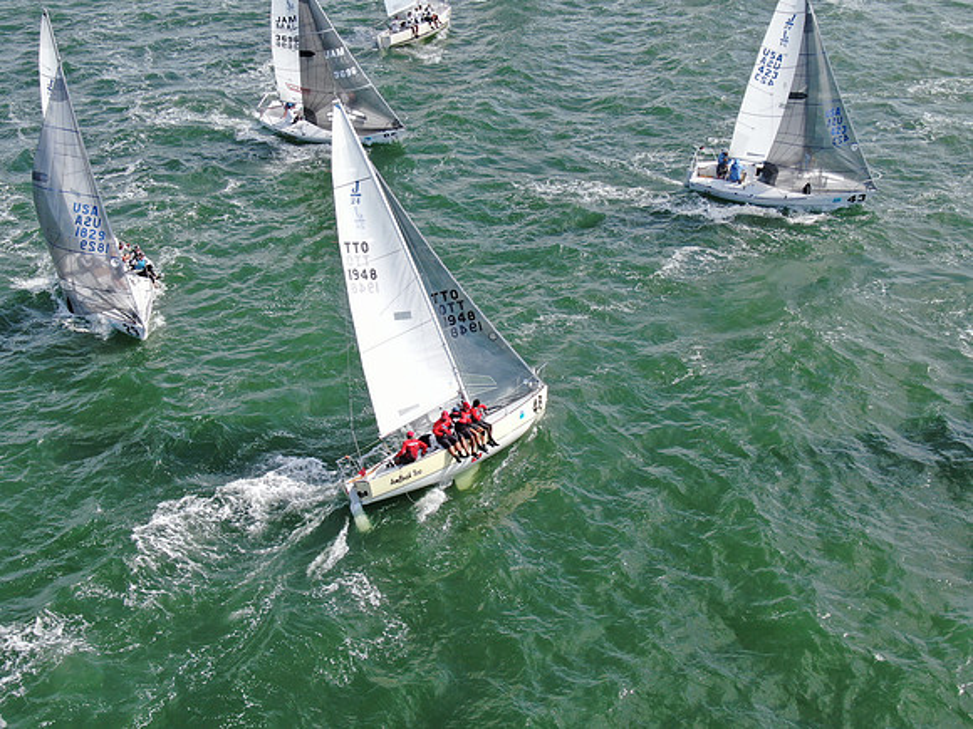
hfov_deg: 39.7
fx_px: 1349
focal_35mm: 48
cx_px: 486
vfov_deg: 30.3
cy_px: 364
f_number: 3.8
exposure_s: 1/500
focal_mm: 8.6
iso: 100
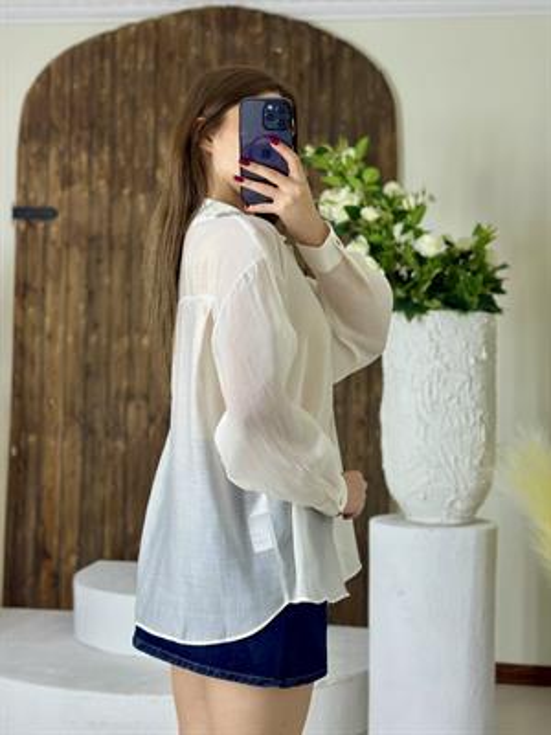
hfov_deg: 30.3
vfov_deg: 39.7
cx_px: 276
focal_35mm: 48
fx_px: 1019
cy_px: 368
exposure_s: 1/252
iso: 80
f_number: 1.78
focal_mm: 6.86
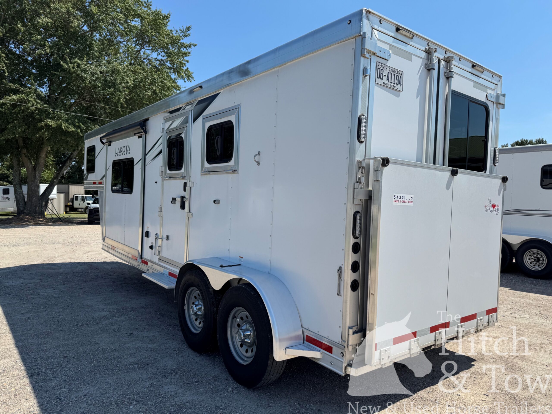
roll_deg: -0.2
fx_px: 383
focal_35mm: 24
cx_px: 276
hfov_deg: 71.6
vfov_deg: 56.8
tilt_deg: -0.9
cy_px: 207
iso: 80
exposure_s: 1/5348
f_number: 1.78
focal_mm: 6.76
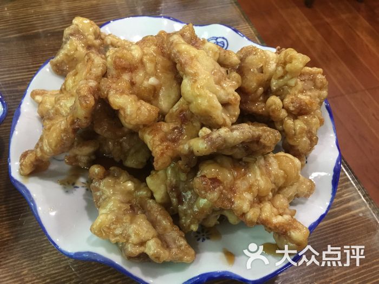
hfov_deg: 61.7
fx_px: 318
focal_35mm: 29
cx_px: 190
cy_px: 142
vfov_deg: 48.2
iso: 160
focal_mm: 4.15
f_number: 2.2
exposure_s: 1/17
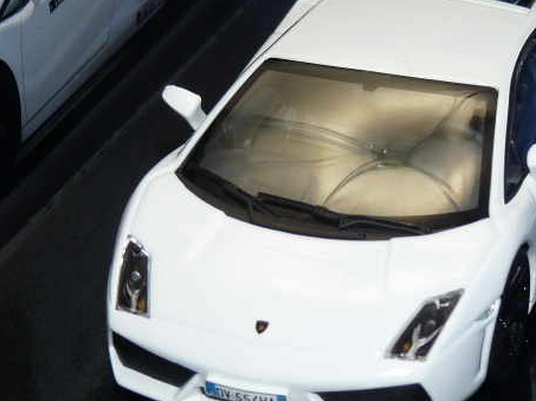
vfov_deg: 8.2
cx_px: 348
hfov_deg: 10.9
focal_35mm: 181
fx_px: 2800
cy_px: 186
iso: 100
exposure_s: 1/40
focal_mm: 12.8
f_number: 4
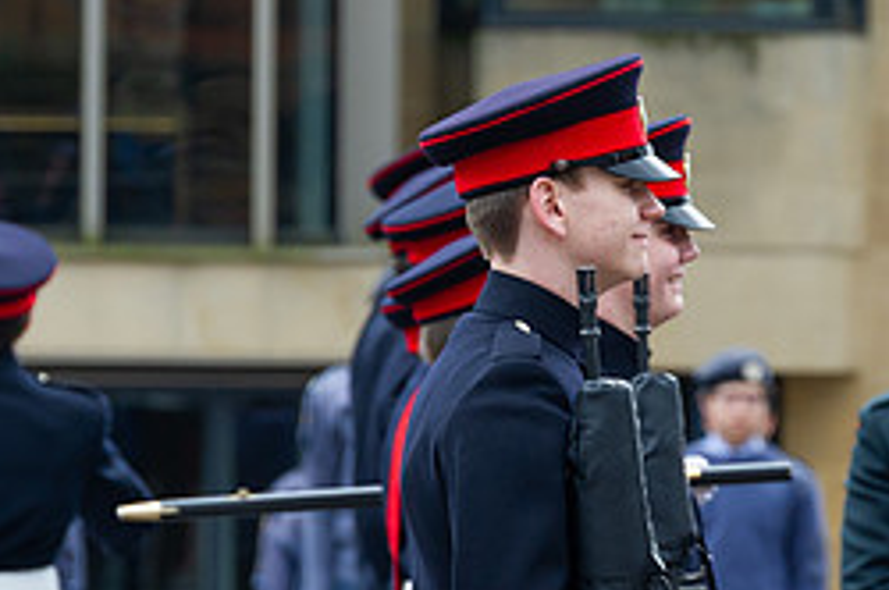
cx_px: 915
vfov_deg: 2.4
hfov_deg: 3.6
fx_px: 14279
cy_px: 537
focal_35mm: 579
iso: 800
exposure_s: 1/250
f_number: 6.3
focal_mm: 200
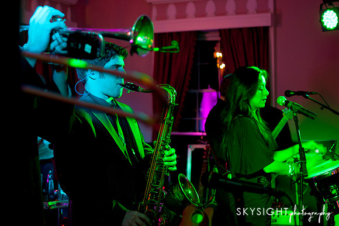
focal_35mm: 64
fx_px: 603
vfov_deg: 21.2
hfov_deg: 31.3
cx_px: 141
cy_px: 123
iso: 640
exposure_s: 1/50
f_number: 1.8
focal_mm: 35
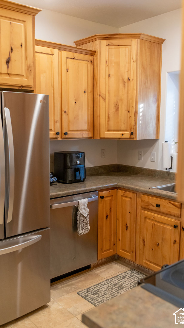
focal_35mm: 37
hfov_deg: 32.0
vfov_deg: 54.0
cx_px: 83
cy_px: 164
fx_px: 321
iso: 800
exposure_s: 1/250
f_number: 3.2
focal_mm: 35
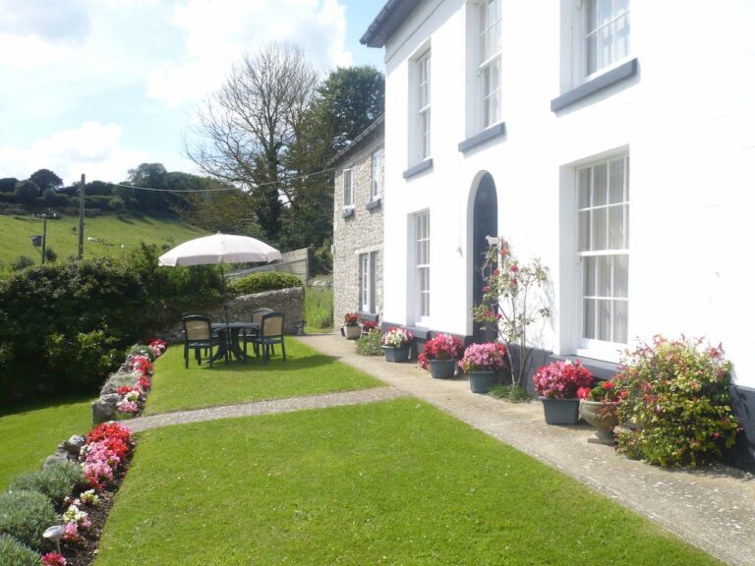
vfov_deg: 40.7
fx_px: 763
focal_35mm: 35
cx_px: 378
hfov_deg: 52.6
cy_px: 283
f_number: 8
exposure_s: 1/125
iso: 100
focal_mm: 5.8
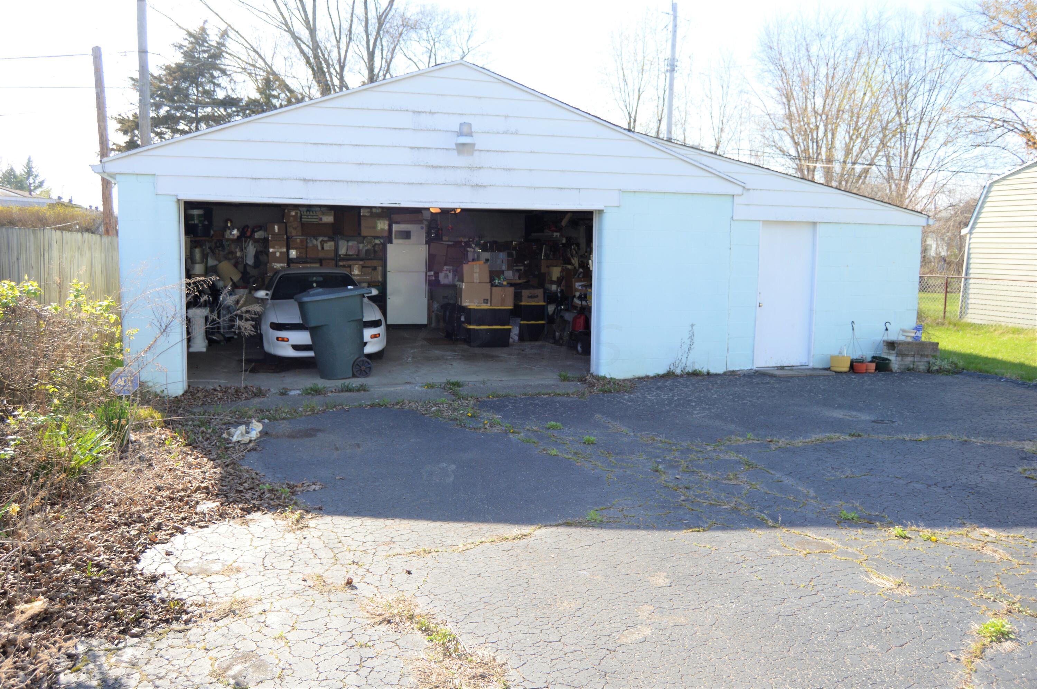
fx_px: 777
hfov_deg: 67.4
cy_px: 344
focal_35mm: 27
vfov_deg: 47.8
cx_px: 518
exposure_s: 1/200
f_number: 4.5
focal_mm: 18
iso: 100
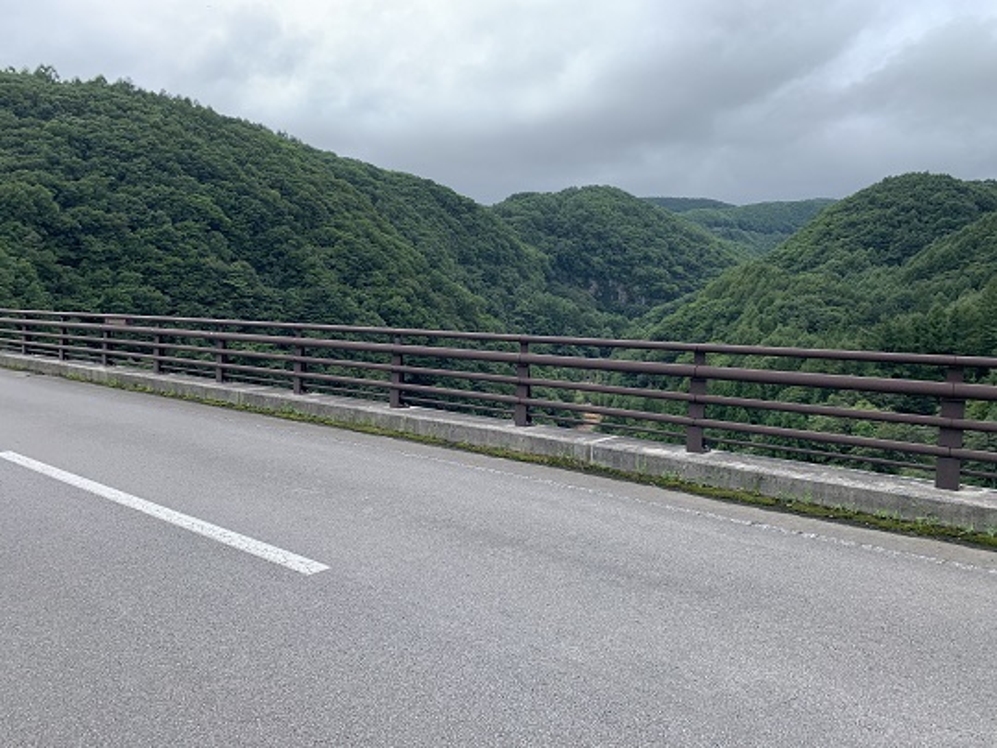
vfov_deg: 53.1
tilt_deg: -5.9
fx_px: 749
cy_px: 374
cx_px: 498
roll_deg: -0.5
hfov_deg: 67.3
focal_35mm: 26
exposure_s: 1/1387
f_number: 1.8
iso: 25
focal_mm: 4.25
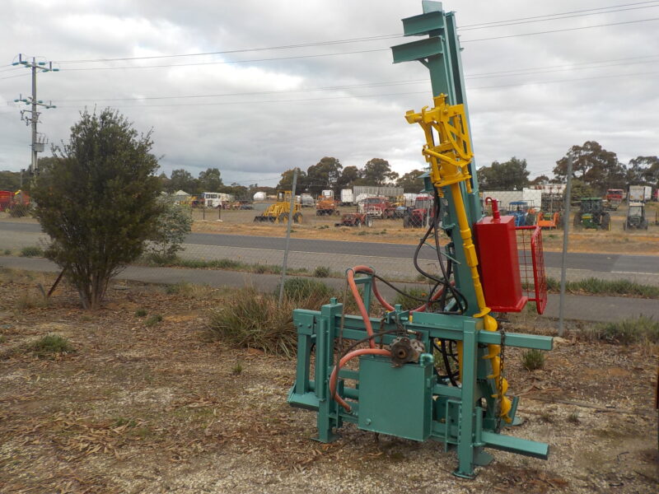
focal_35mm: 30
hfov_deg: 60.0
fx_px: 571
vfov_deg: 46.8
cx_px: 330
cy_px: 247
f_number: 3.3
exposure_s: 1/500
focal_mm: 4.1
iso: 125
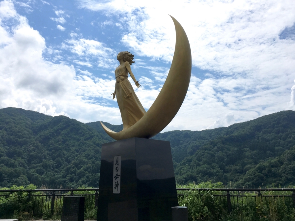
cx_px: 148
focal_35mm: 29
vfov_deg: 48.2
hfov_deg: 61.7
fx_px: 247
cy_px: 110
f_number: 2.2
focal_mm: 4.15
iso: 25
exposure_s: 1/2404
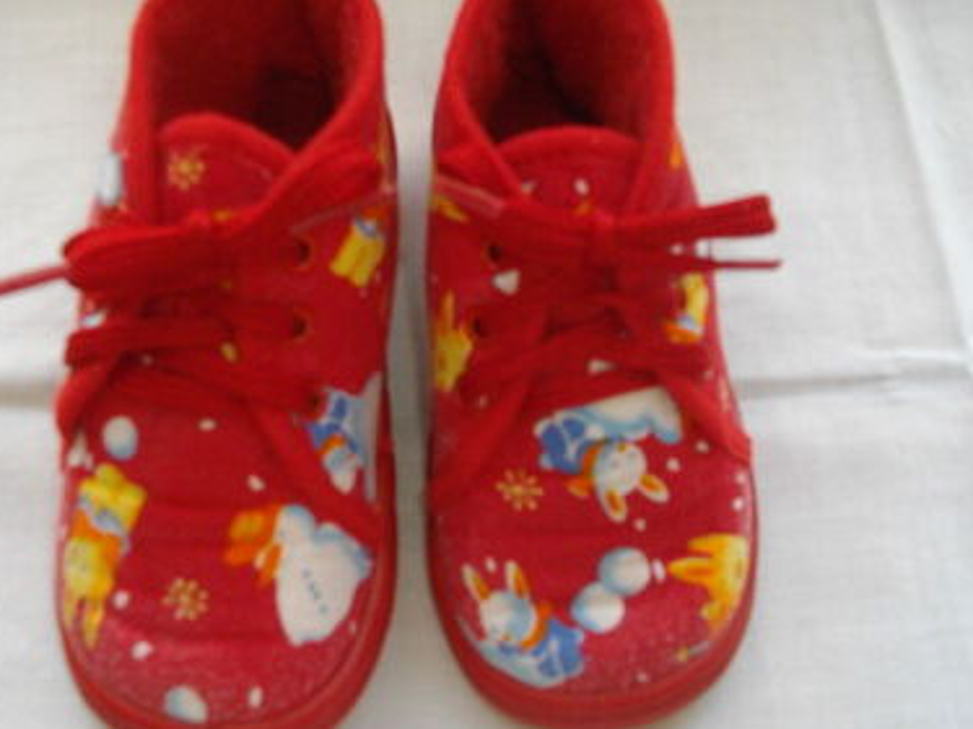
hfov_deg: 45.6
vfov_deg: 35.1
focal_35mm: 41
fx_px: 1152
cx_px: 397
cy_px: 402
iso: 233
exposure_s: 1/50
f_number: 2.9
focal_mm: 5.7
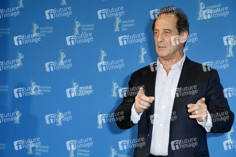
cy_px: 78
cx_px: 118
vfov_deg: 13.7
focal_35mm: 100
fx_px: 655
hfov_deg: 20.4
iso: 1000
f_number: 6.3
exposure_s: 1/160
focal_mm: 100
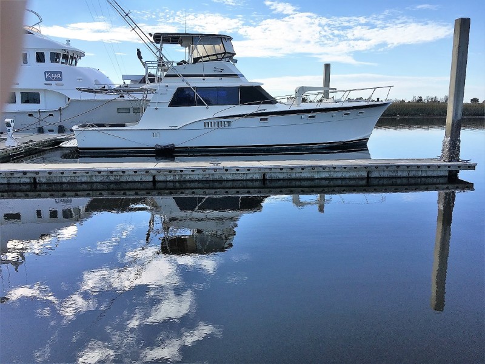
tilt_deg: -11.5
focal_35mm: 29
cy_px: 182
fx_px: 406
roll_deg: -1.3
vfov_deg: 48.2
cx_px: 242
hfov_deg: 61.7
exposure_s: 1/1479
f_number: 2.2
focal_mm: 4.15
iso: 25
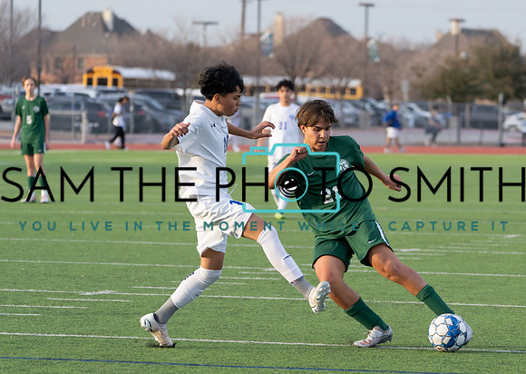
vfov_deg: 5.9
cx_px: 352
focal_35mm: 241
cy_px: 229
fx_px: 3599
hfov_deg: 8.4
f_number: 5.6
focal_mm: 183
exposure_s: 1/1250
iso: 1000
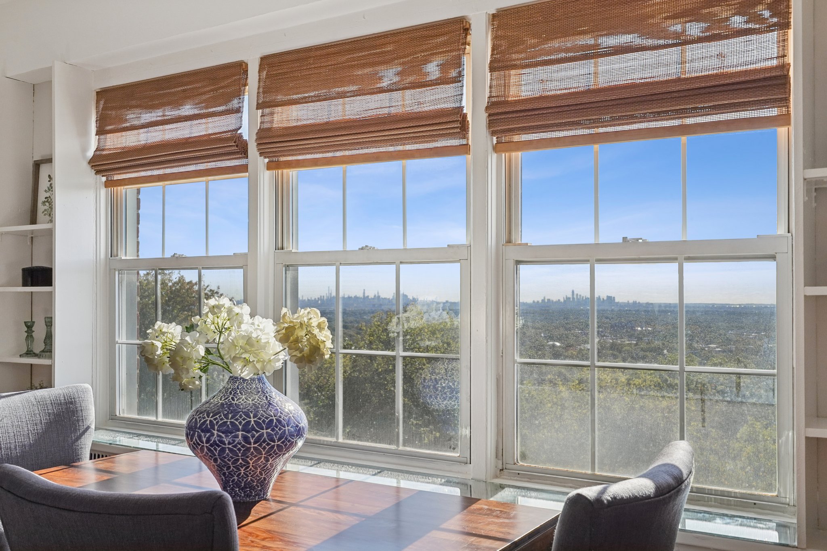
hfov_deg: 54.4
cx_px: 414
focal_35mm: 35
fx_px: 804
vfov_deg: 37.8
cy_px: 276
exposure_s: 1/1250
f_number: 8
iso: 400
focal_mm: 35
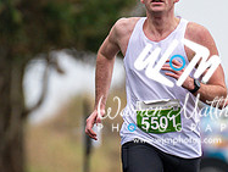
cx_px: 177
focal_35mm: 1338
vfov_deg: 1.1
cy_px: 89
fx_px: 8830
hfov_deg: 1.5
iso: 360
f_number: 2.8
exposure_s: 1/1600
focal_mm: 300
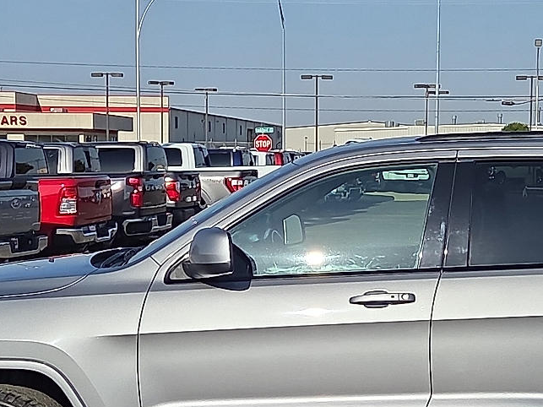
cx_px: 394
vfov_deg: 15.2
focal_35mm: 97
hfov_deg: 20.1
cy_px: 311
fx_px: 1521
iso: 25
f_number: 1.8
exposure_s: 1/3333
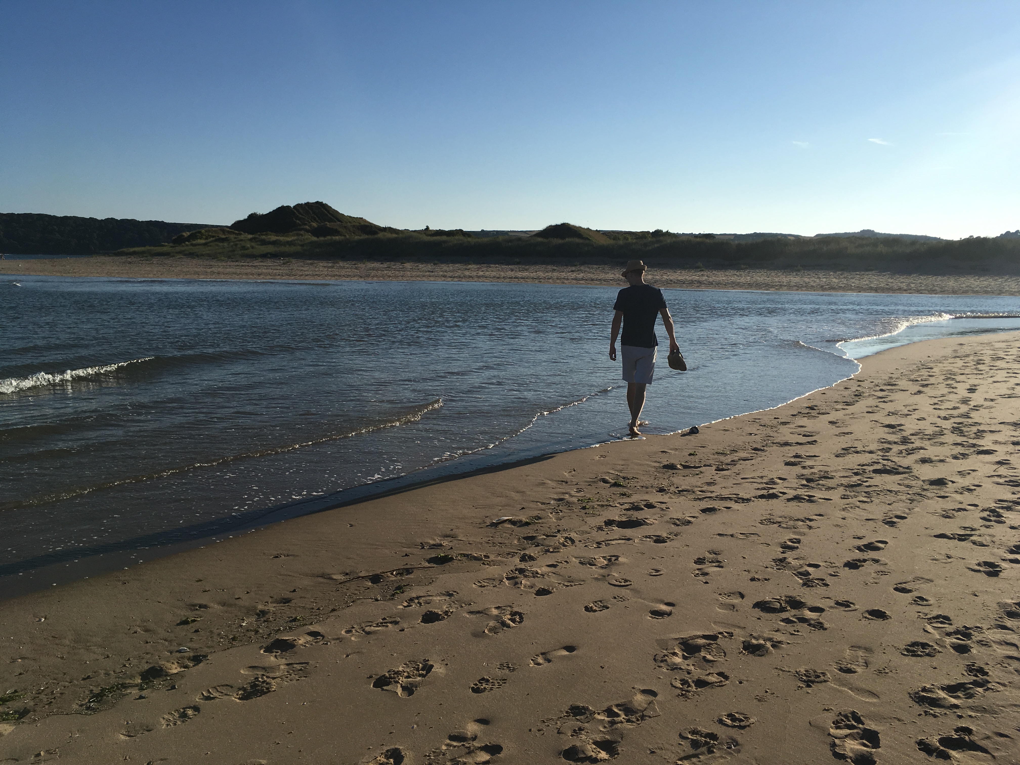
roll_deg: -0.1
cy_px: 382
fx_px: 855
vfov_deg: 48.2
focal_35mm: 29
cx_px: 510
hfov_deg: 61.7
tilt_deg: -10.1
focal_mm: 4.15
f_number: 2.2
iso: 25
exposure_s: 1/3205
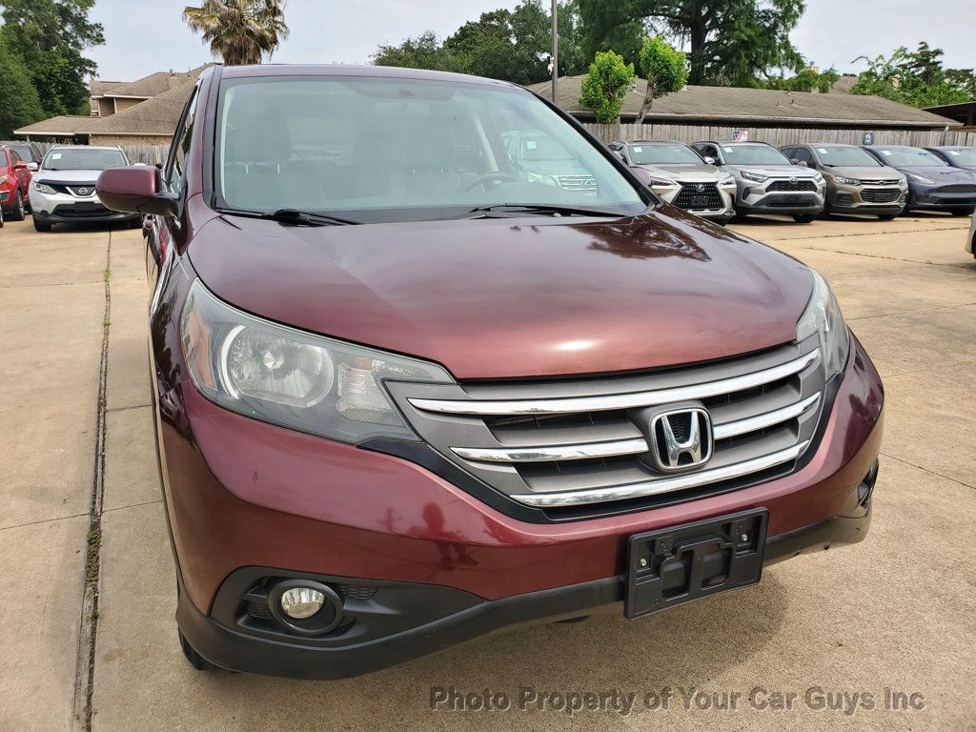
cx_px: 488
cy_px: 366
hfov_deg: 67.3
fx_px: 733
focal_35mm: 26
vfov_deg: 53.1
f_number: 2.4
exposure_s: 1/1192
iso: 50
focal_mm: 4.3
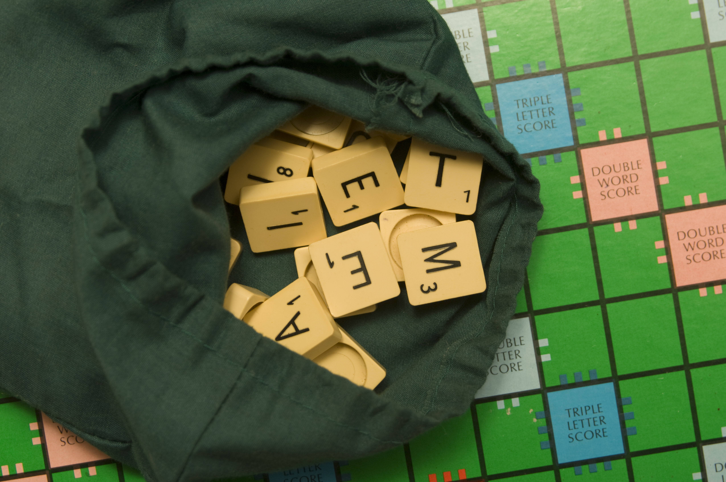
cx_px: 363
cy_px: 241
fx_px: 1662
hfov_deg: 24.6
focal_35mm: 82
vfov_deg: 16.5
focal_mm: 55
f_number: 5
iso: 100
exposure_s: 1/50
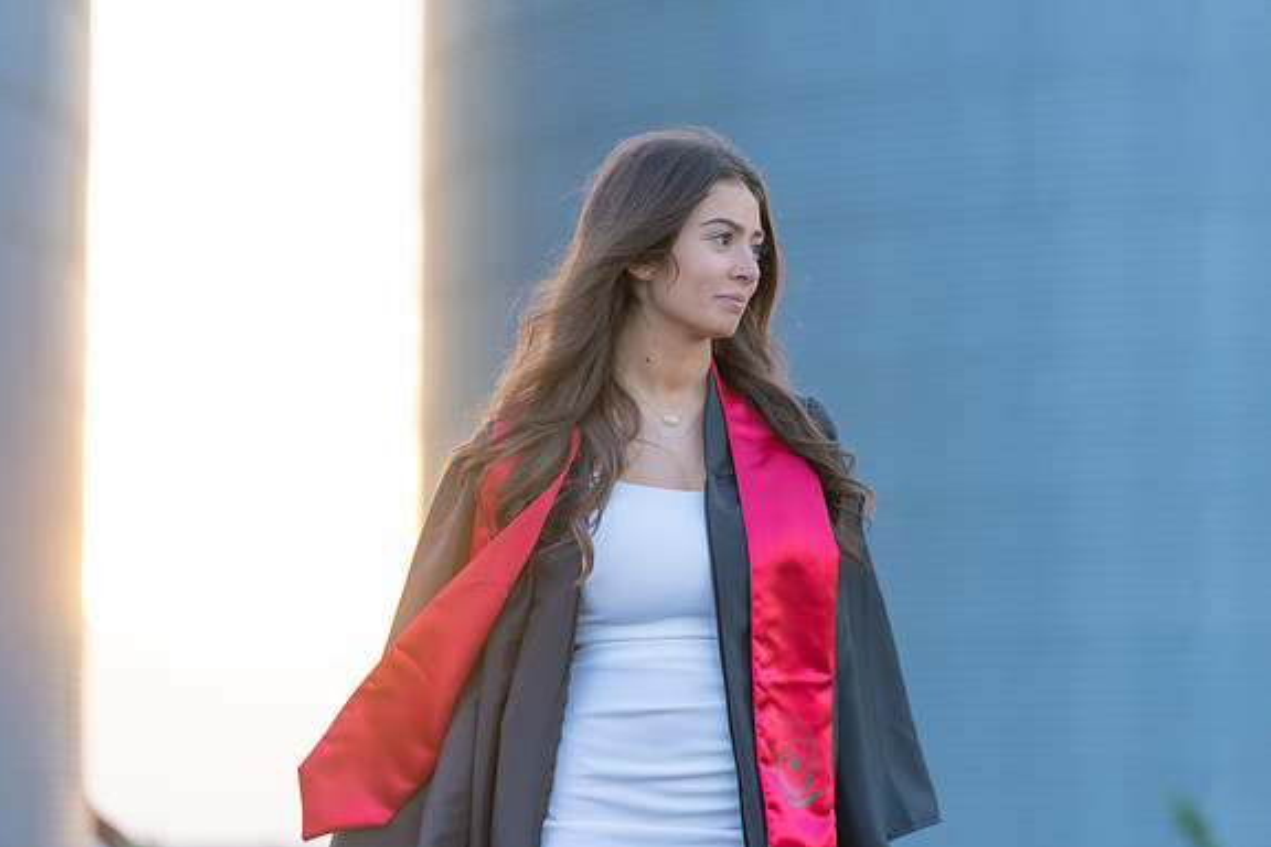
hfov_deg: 15.8
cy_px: 425
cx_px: 633
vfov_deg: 10.5
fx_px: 4589
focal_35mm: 130
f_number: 2.8
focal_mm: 129
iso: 500
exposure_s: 1/320
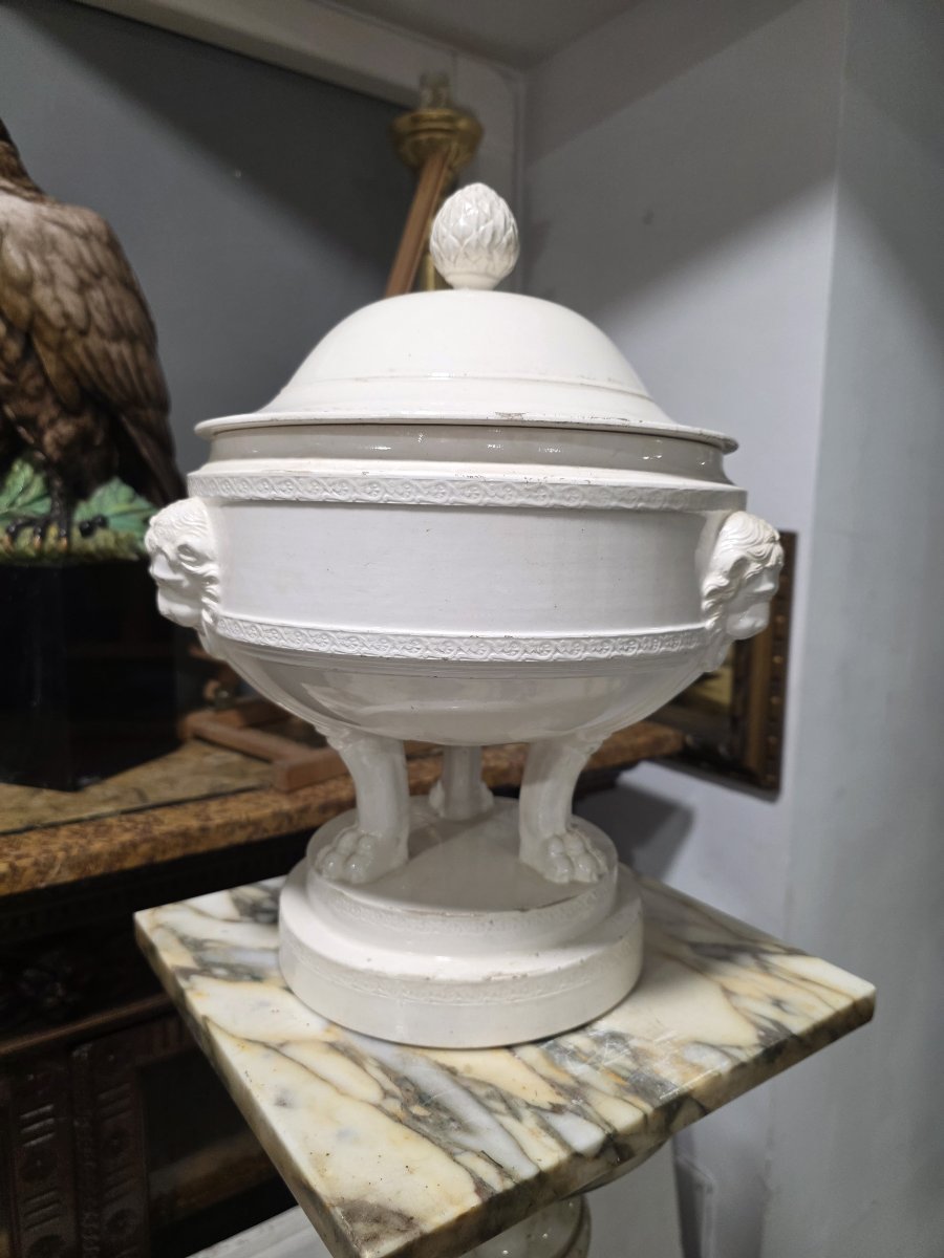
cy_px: 629
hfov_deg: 58.9
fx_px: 836
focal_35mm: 23
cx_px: 472
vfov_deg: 73.9
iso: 160
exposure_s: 1/100
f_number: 1.7
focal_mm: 6.3
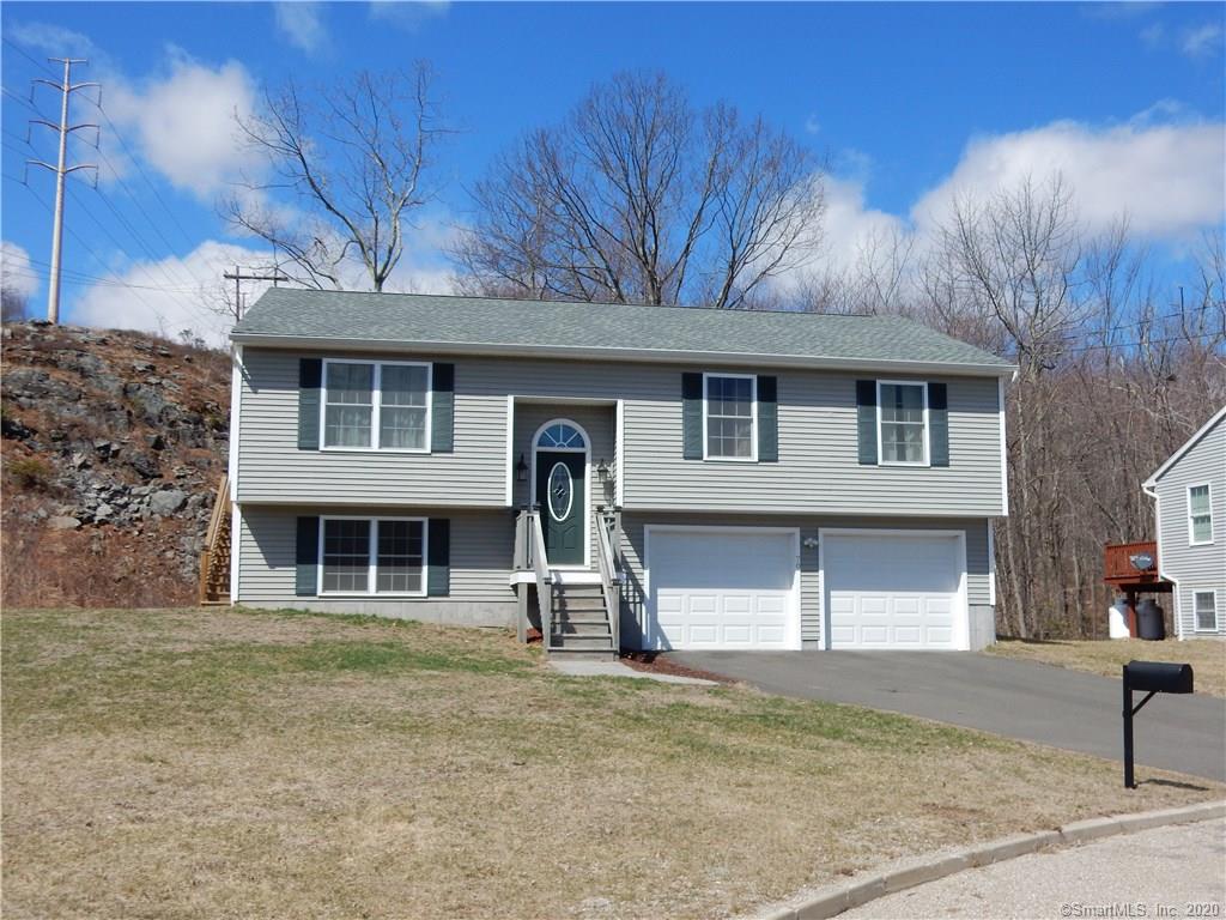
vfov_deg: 39.7
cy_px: 460
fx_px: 1275
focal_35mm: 36
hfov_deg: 51.4
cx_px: 613
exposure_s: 1/1250
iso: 125
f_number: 4
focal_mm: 6.4
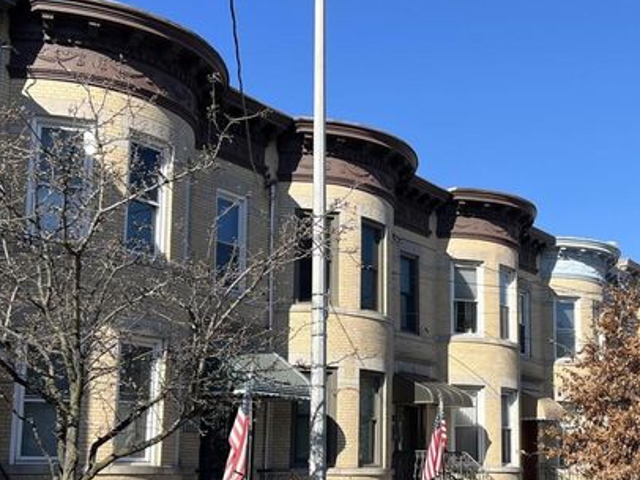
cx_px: 446
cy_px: 283
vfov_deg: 37.6
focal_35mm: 38
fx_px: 702
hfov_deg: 47.9
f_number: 1.5
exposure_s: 1/3460
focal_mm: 5.7
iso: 50
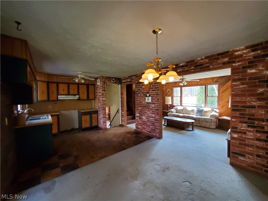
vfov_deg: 89.9
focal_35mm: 13
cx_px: 134
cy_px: 100
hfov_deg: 106.2
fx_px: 101
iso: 500
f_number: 2.2
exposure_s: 1/59
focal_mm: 1.8
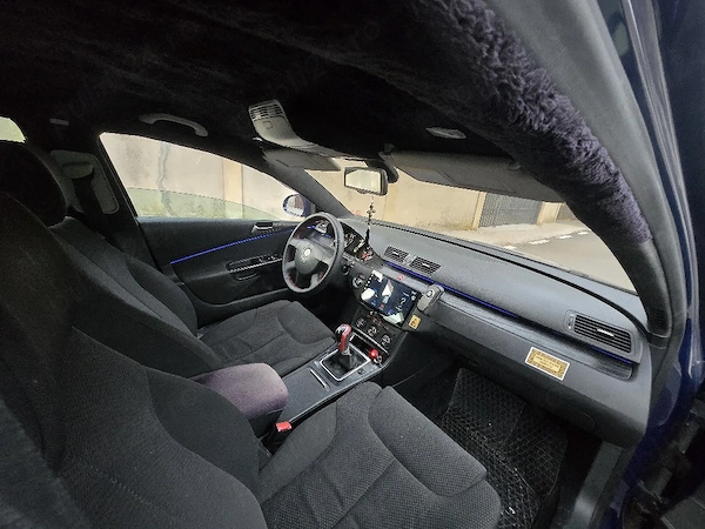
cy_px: 264
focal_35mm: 13
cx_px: 352
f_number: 2.2
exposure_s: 1/50.3
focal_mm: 1.7
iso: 640
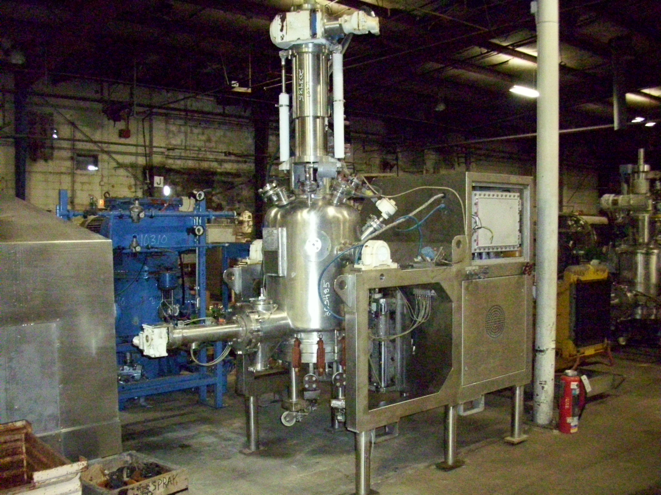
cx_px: 330
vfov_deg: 41.8
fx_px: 649
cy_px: 248
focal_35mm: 34
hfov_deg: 54.0
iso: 1250
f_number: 2.9
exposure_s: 1/40
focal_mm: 5.7
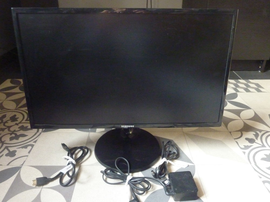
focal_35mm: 29
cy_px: 101
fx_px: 226
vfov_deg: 48.2
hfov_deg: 61.7
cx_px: 135
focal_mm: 4.7
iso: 800
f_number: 3.4
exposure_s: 1/13
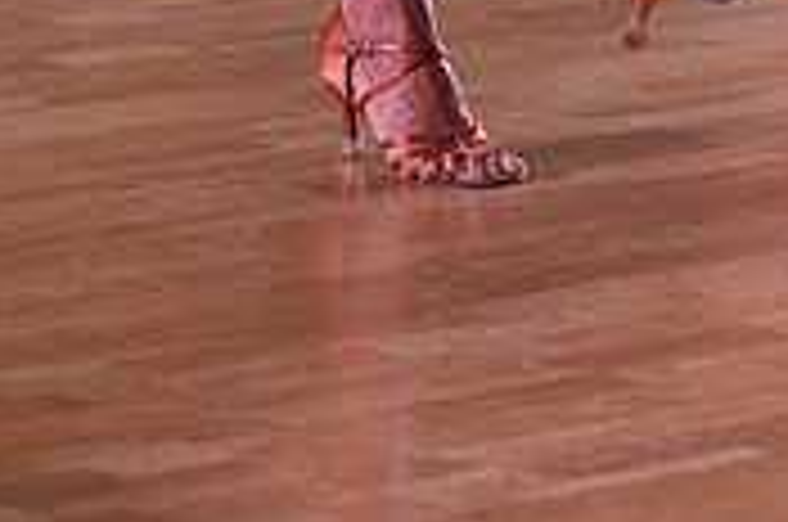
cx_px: 637
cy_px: -778
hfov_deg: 8.3
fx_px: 5440
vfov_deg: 5.3
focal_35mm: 249
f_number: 4
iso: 1600
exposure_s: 1/500
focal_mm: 75
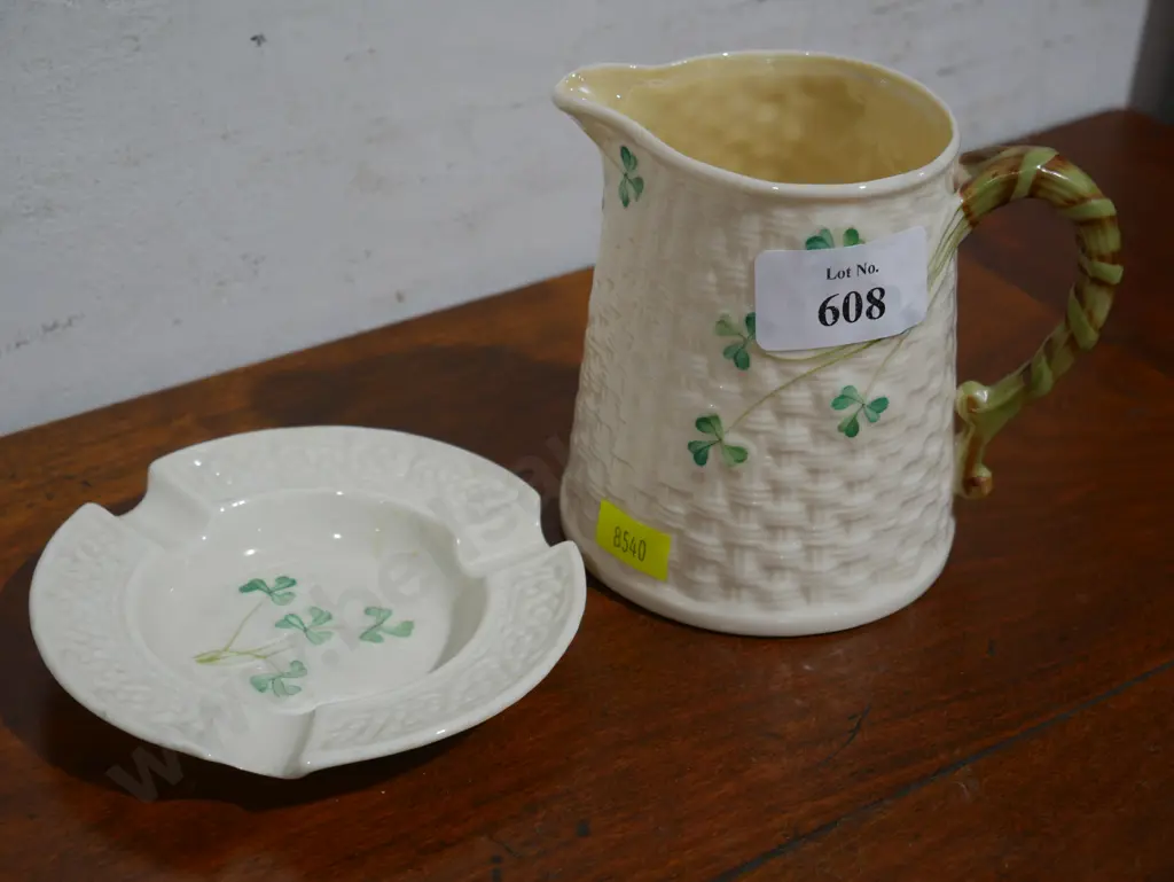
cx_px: 587
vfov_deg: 23.7
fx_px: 2104
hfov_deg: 31.2
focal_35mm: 62
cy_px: 441
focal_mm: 31
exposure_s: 1/80
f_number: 5.4
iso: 400
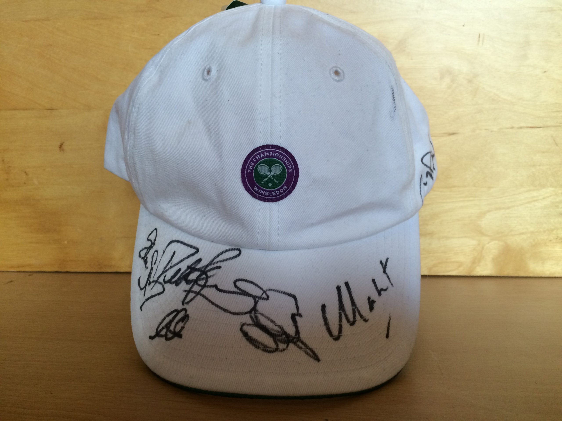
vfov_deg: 48.2
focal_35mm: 29
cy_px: 210
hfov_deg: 61.7
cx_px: 281
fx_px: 471
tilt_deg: -8.3
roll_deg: +1.7
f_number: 2.2
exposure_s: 1/30
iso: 125
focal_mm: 4.15
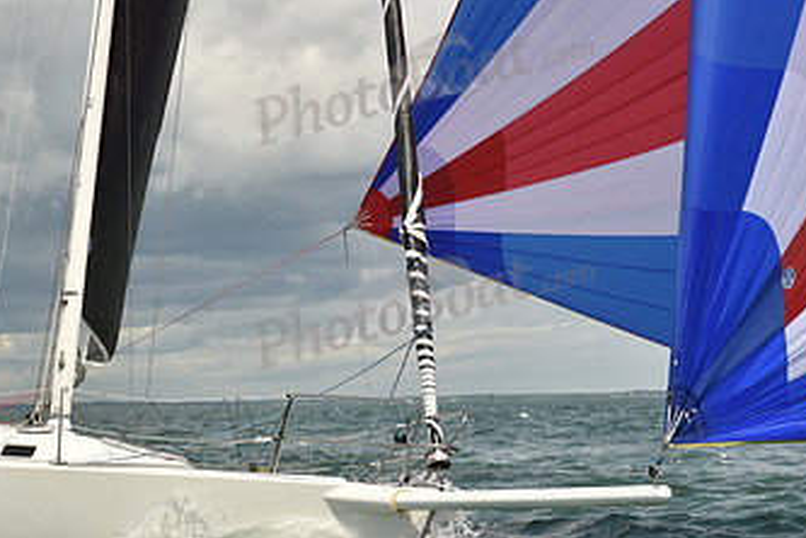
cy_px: 467
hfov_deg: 16.6
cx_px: 131
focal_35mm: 122
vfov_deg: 11.2
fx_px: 2731
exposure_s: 1/800
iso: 320
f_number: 13
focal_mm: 70
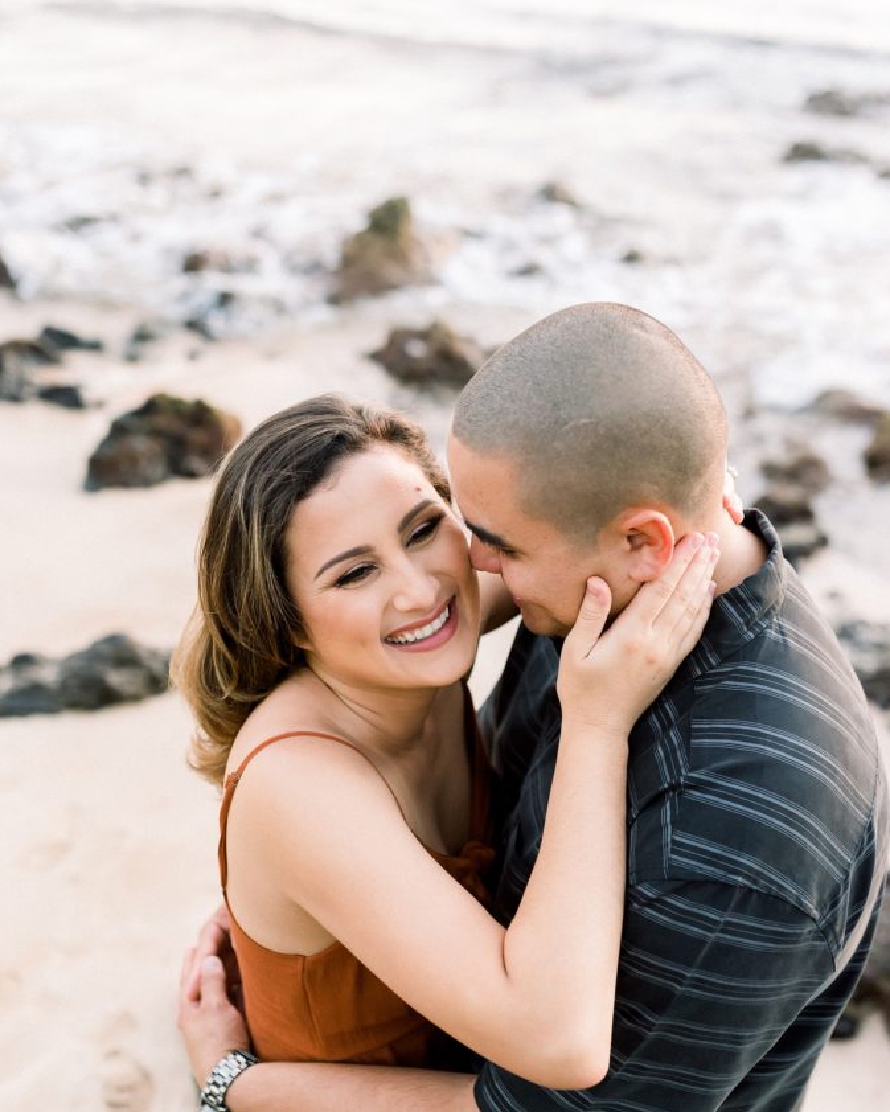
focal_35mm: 40
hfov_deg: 37.3
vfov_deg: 45.6
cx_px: 446
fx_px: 1317
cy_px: 640
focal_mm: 35
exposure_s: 1/400
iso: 1000
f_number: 2.2
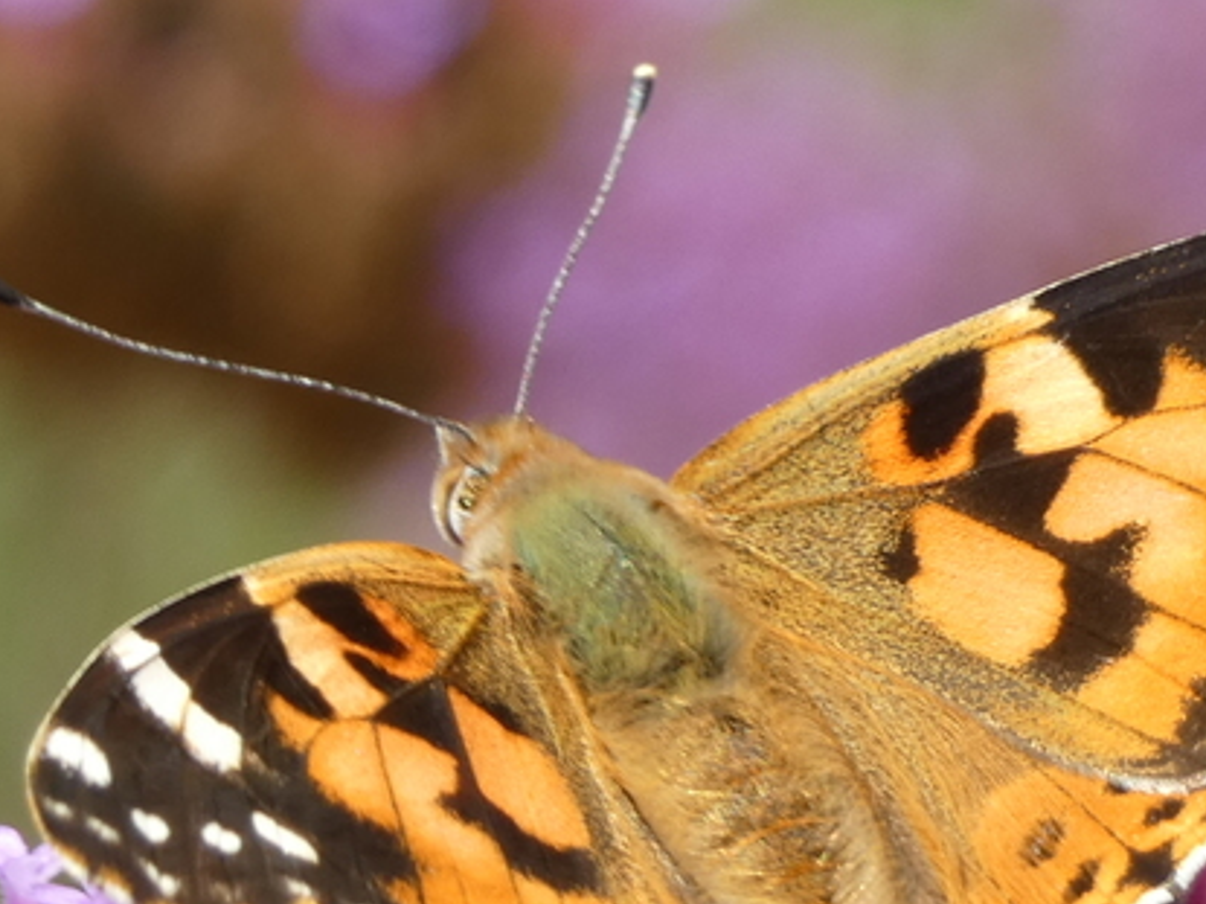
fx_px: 25913
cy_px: 642
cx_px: 792
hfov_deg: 2.7
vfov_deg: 2.0
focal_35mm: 744
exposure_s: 1/80
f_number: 5.6
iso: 80
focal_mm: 64.9
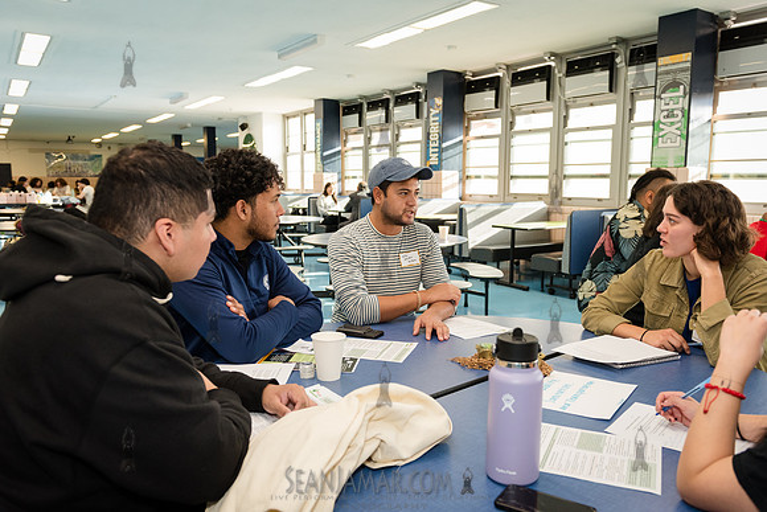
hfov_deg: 64.3
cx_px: 401
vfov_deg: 45.5
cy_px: 263
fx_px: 609
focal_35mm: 29
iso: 1600
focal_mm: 27
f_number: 3.5
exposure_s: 1/125
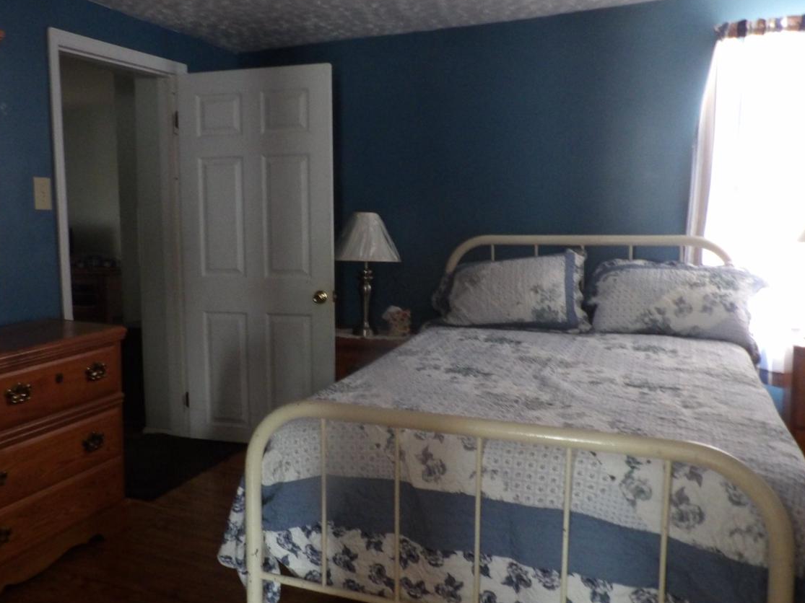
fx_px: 721
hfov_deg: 58.0
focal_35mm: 31
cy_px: 309
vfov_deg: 45.4
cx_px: 329
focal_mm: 4.3
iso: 426
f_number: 3.2
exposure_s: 1/17
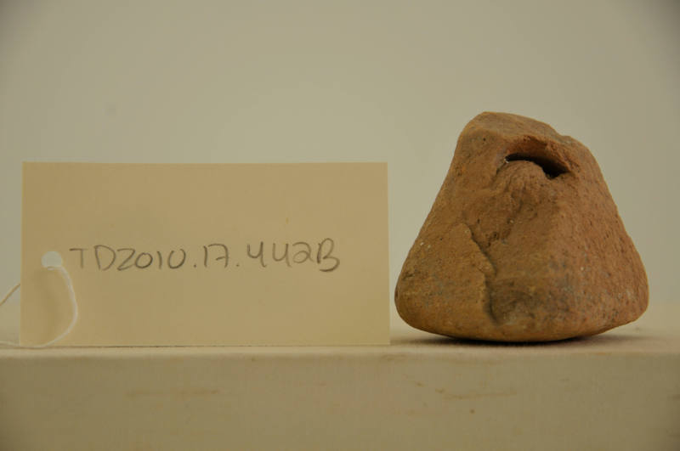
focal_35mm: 128
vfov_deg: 10.7
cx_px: 340
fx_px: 2405
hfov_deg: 16.1
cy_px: 226
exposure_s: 1/50
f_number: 5.6
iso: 200
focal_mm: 85
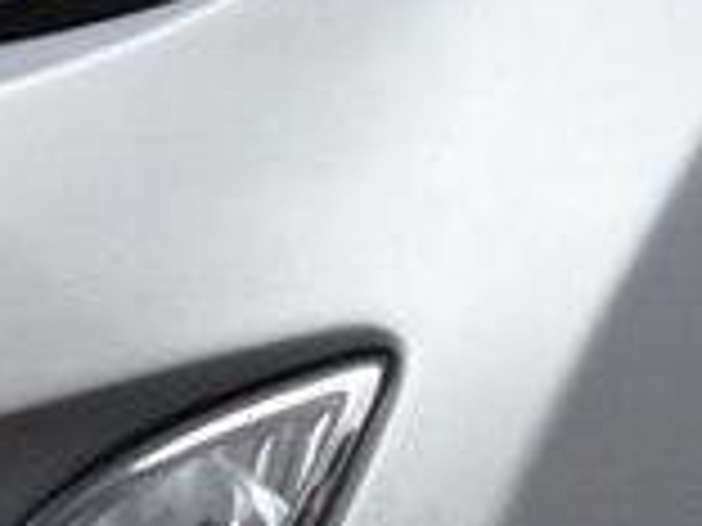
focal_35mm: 140
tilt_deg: -9.4
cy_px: -92
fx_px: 2839
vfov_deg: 10.4
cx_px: 1080
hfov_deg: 13.2
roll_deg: +0.8
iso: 50
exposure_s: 1/1808
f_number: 2.4
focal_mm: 4.12
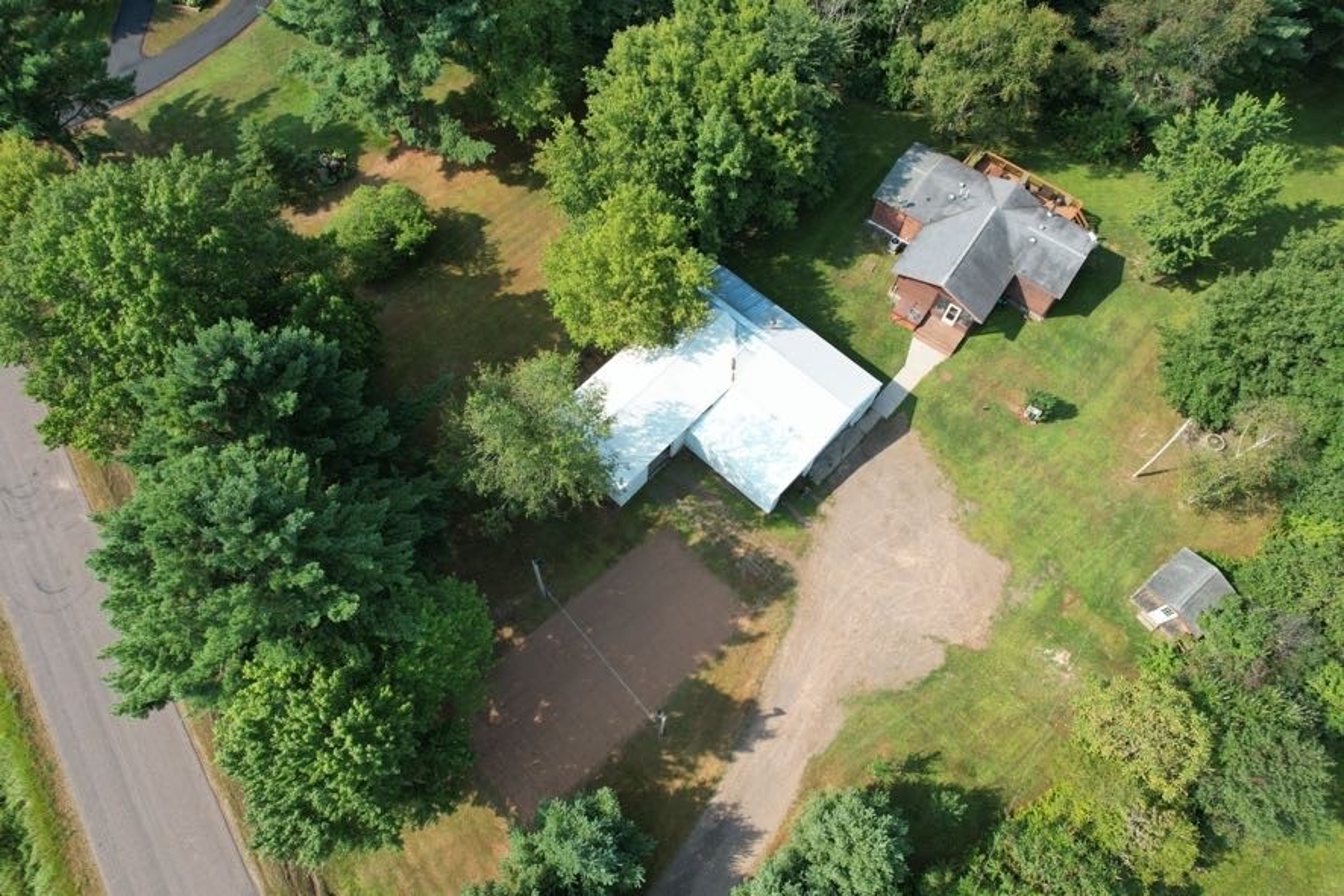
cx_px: 672
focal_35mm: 22
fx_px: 821
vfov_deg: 57.2
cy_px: 448
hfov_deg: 78.6
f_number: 2.8
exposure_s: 1/640
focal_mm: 8.38
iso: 110
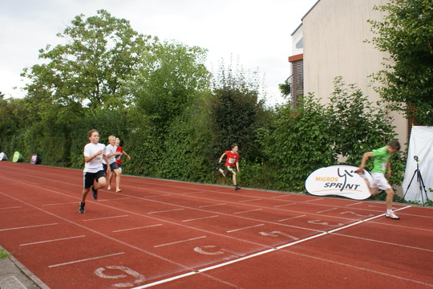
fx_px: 361
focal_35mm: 30
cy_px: 144
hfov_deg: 61.9
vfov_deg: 43.6
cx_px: 216
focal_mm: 20
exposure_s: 1/200
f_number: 5.6
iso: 100
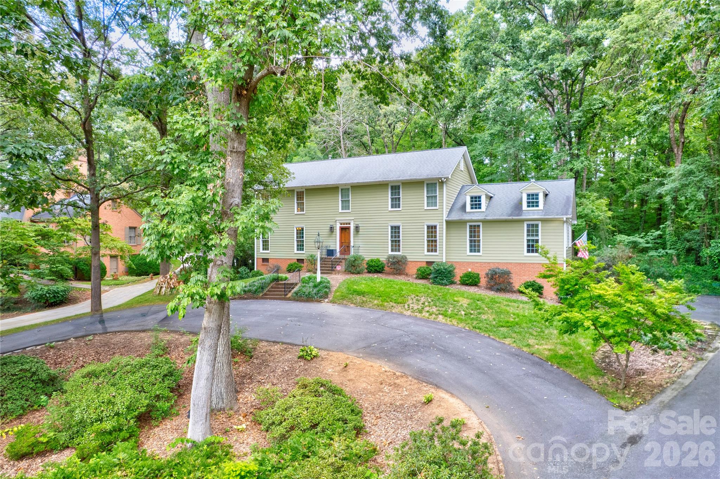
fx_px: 440
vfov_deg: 57.2
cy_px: 240
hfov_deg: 78.6
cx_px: 360
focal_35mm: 22
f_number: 2.8
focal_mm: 8.4
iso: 100
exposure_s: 1/100
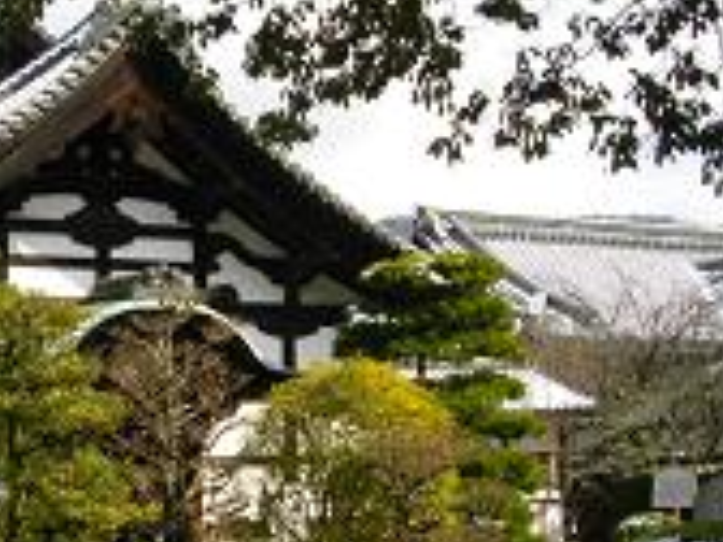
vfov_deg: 19.9
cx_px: 144
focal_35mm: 74
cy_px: 280
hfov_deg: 25.9
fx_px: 1546
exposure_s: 1/320
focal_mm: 5.7
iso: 100
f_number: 5.5
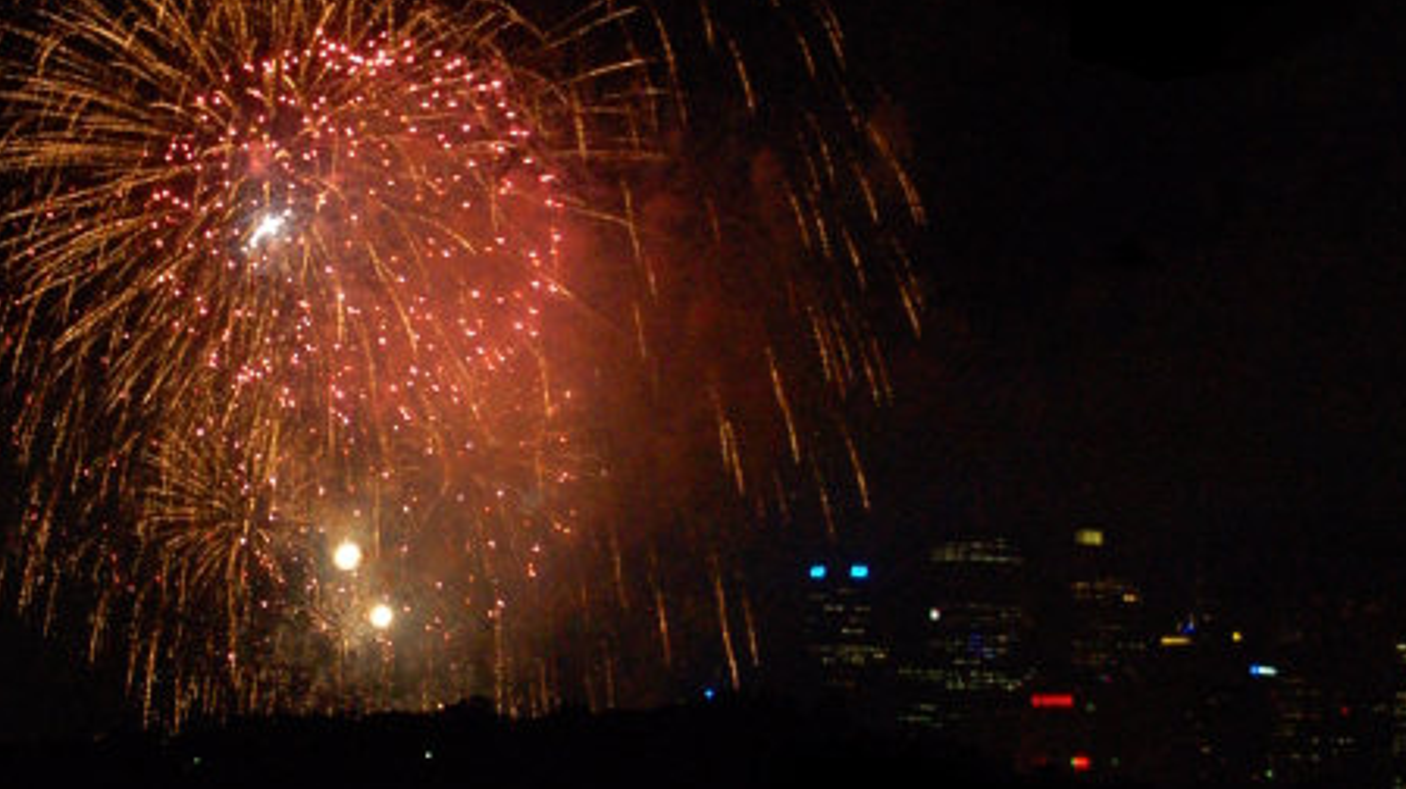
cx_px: 344
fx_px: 5736
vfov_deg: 7.9
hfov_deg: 13.9
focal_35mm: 154
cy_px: 288
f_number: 5.6
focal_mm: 55
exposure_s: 1/13
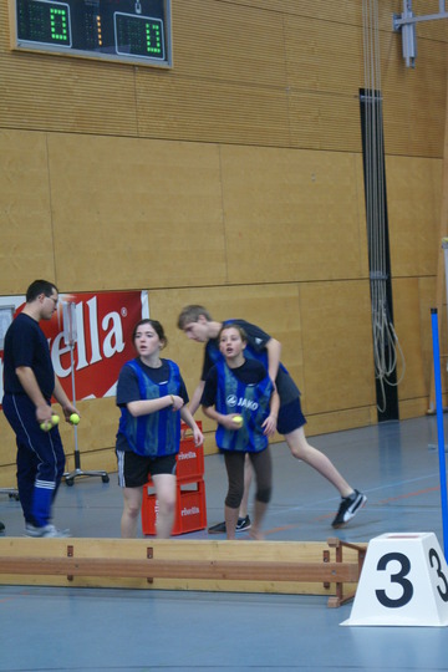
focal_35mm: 105
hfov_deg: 13.0
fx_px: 1960
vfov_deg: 19.5
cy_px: 336
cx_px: 224
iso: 800
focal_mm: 70
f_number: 5.6
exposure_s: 1/30
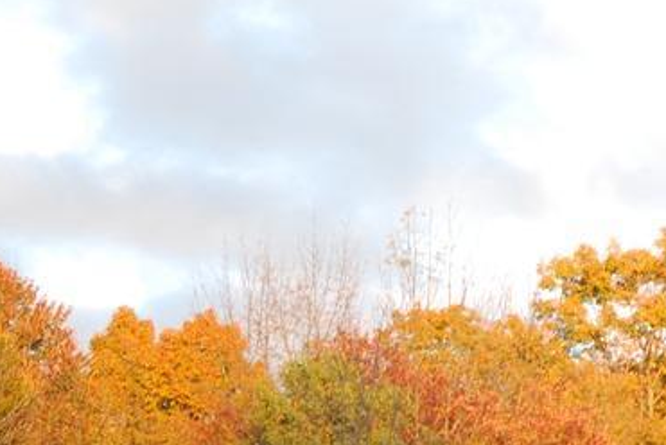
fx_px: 4758
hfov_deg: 7.9
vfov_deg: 5.3
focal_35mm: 257
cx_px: 824
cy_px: 489
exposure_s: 1/60
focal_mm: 62
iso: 250
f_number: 5.3
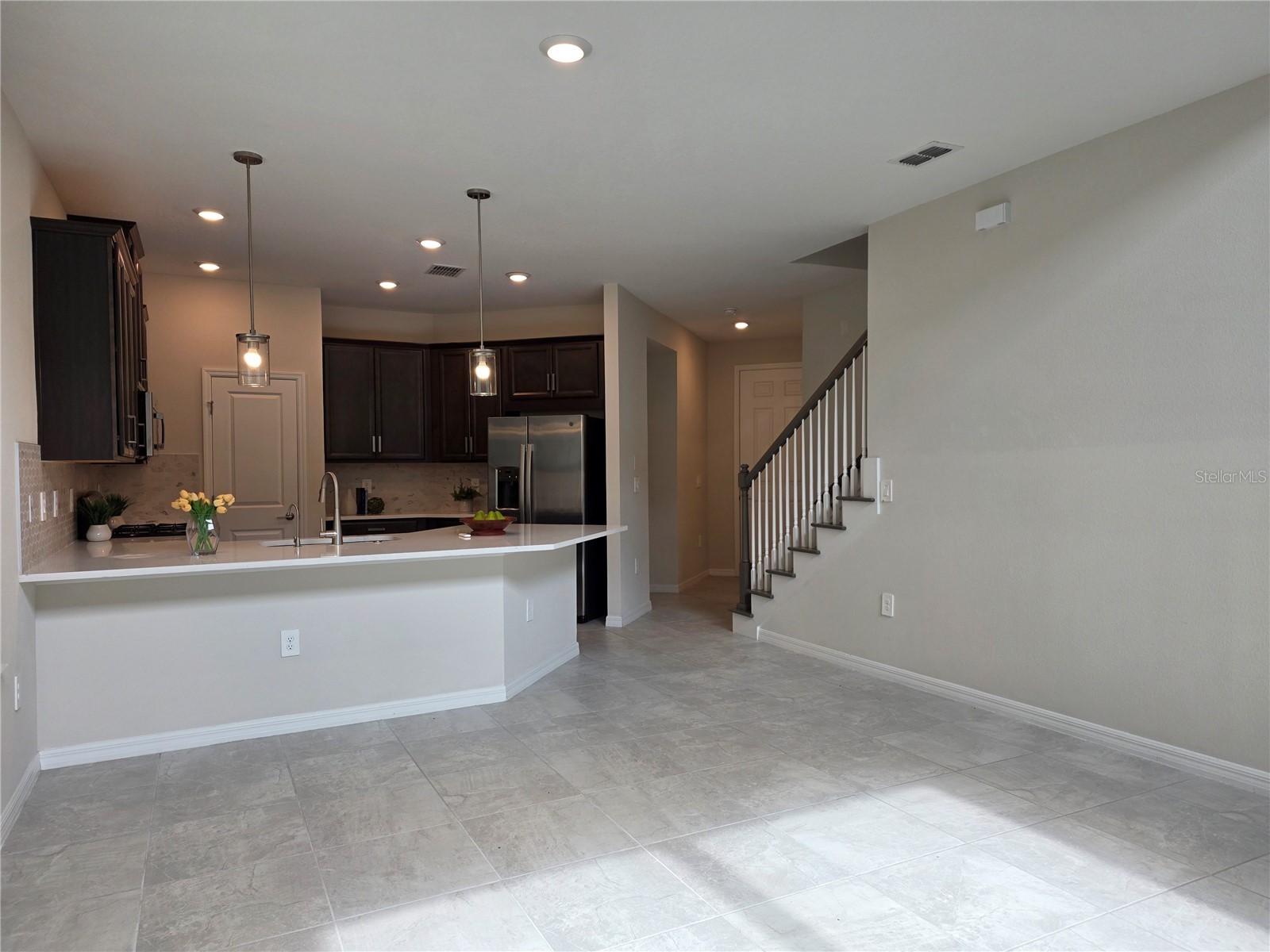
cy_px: 476
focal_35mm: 23
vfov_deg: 58.9
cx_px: 635
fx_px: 844
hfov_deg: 73.9
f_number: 1.7
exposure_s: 1/120
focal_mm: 6.3
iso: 32
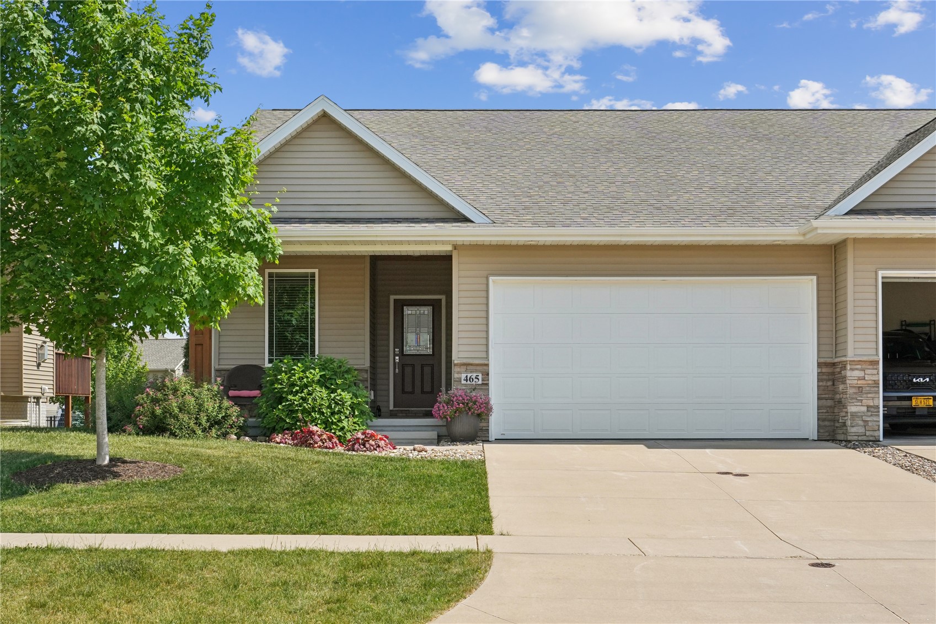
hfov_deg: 38.2
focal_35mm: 52
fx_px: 1352
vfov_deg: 26.0
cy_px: 312
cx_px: 468
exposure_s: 1/800
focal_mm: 35
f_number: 9
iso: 400
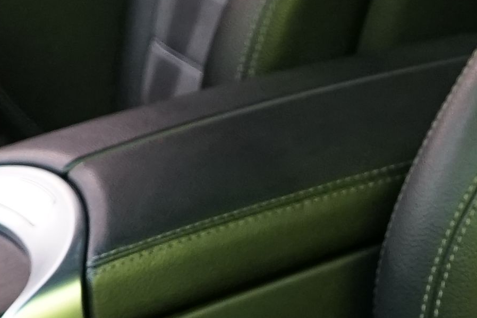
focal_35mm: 187
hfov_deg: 10.7
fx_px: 2478
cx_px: 635
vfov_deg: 7.2
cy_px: 494
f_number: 3.5
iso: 1600
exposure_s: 1/30
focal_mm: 28
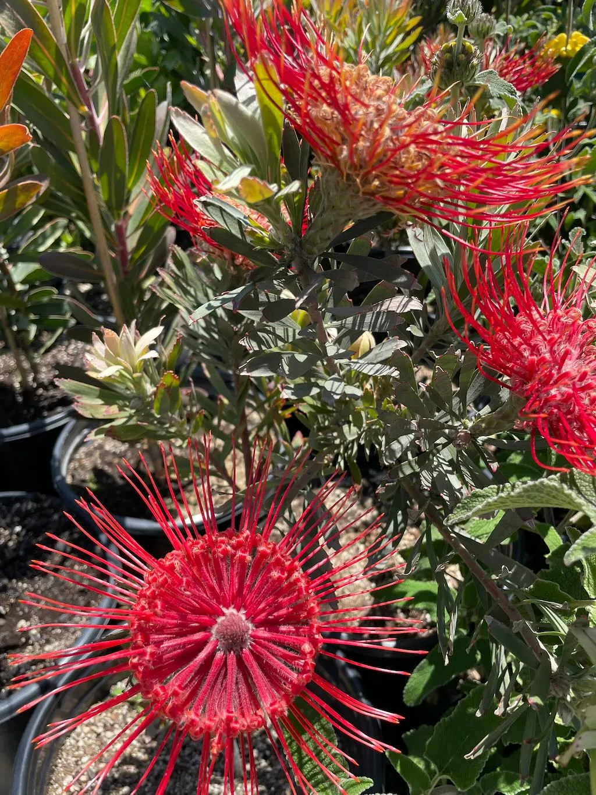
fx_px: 597
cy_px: 398
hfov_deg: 53.0
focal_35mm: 26
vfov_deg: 67.3
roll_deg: +5.1
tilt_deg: -37.9
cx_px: 298
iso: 32
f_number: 1.6
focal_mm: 4.2
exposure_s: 1/1195
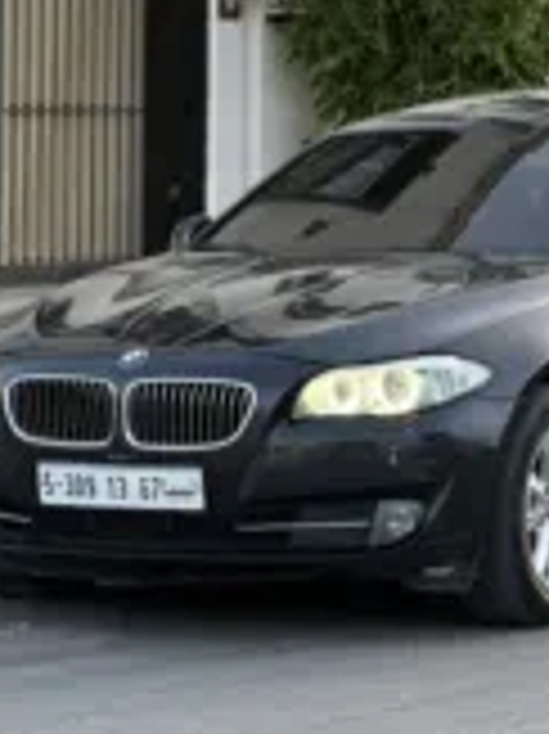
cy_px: 27
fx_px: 4002
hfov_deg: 7.8
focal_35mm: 189
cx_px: 464
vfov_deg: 10.4
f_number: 2.8
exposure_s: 1/121
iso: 100
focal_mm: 9
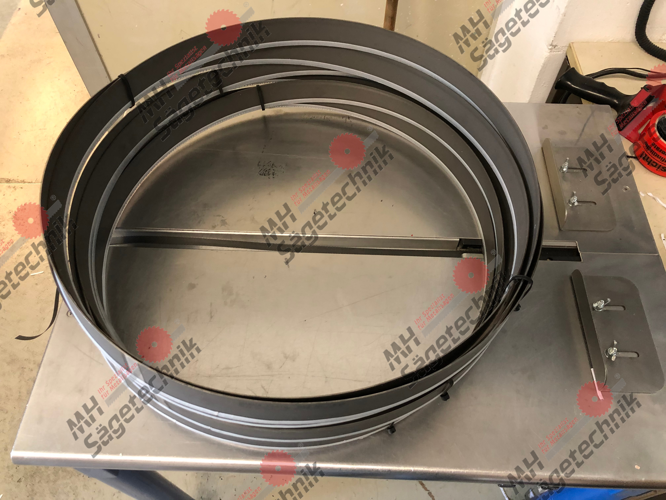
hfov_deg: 63.4
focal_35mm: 28
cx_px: 333
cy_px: 250
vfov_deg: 49.7
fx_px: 539
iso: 100
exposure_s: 1/14
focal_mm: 4
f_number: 1.8
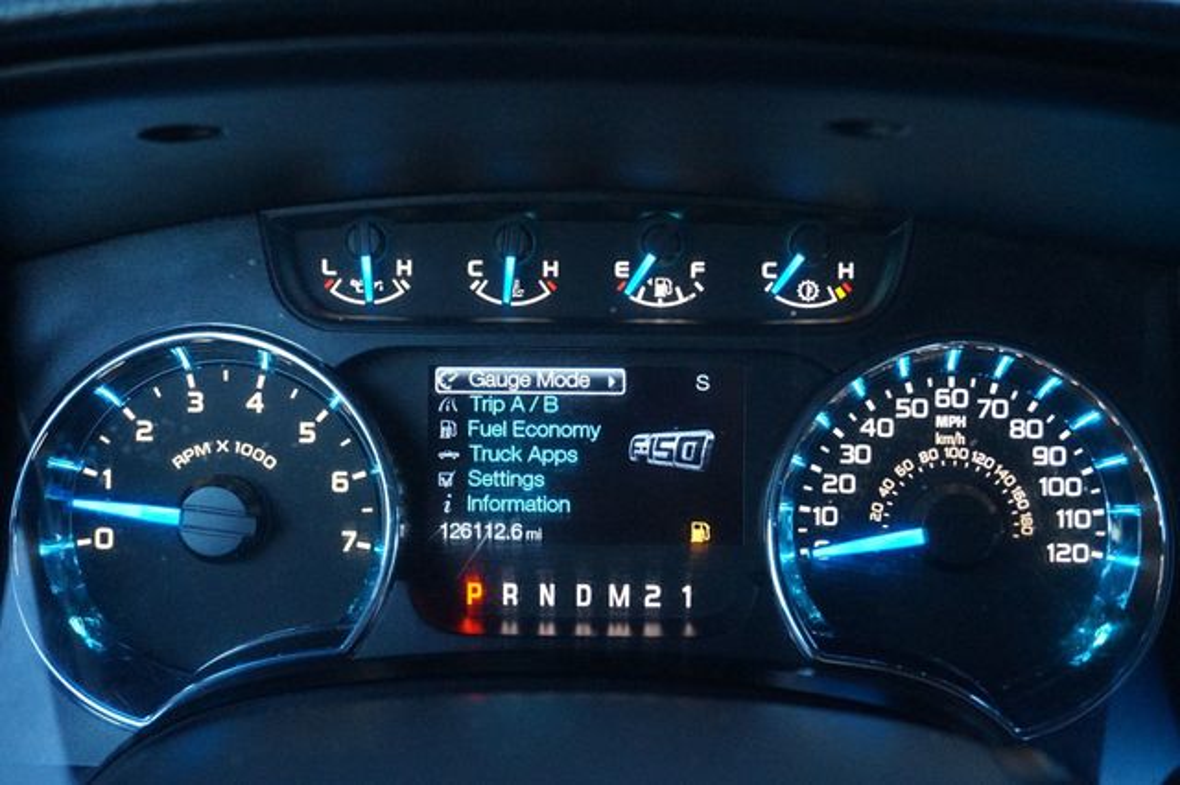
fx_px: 1376
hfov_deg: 46.4
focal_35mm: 42
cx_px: 590
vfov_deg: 31.9
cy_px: 392
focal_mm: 28
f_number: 4.5
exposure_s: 1/160
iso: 3200
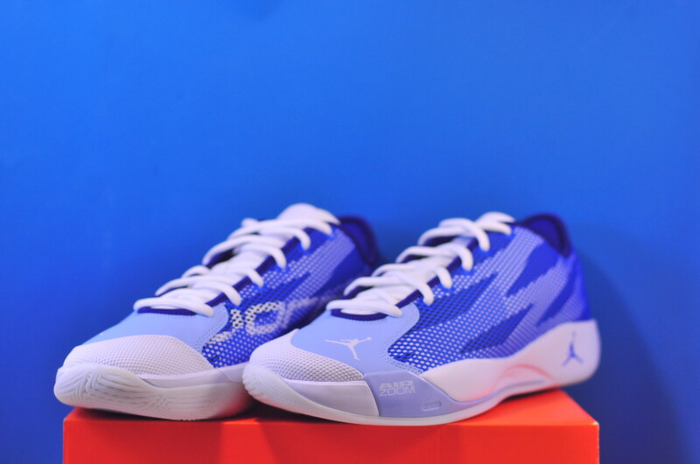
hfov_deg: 27.0
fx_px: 1456
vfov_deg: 18.1
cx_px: 350
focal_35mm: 75
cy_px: 232
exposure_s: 1/320
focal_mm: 50
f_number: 2.5
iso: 250
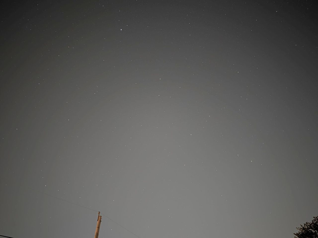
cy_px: 119
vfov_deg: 56.8
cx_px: 159
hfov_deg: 71.6
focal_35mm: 24
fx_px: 221
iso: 502
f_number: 1.68
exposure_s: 16
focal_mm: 6.9
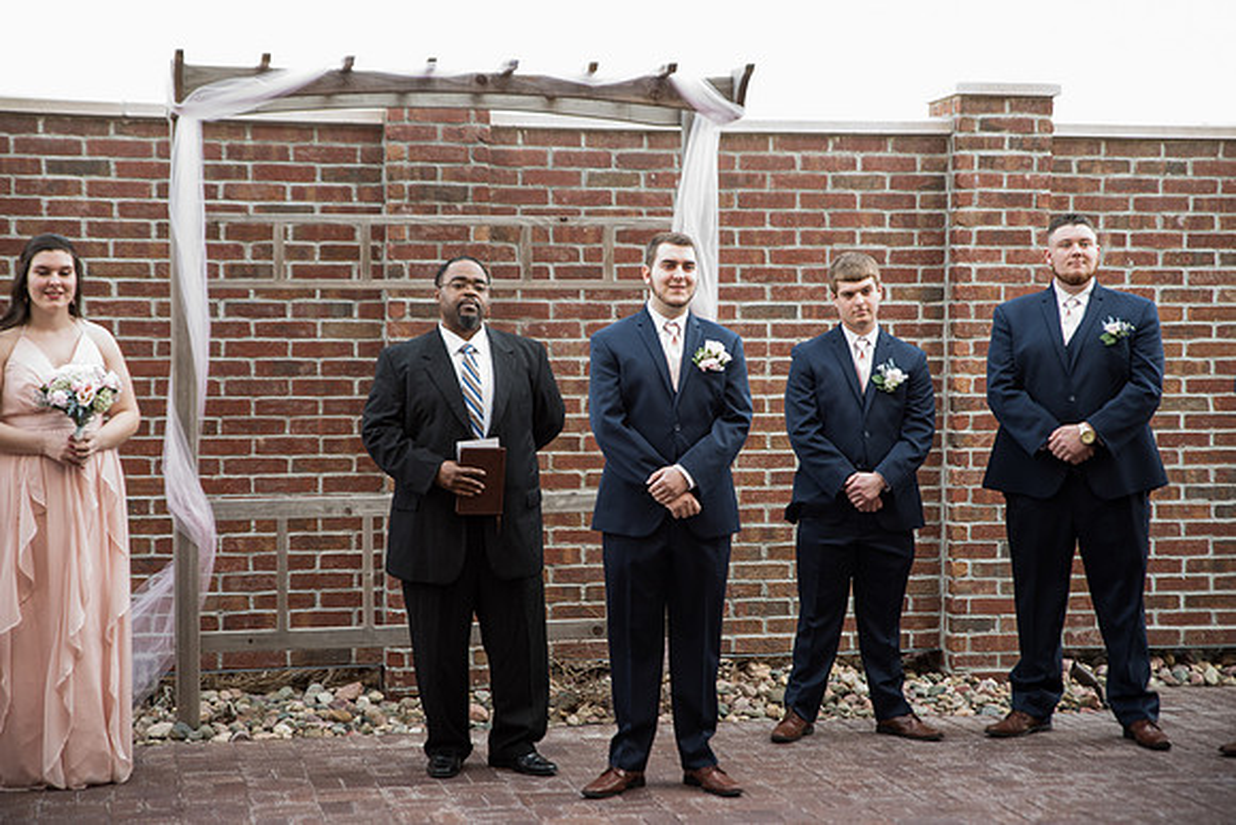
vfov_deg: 19.5
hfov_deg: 28.8
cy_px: 412
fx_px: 2404
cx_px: 618
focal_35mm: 70
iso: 500
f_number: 2.8
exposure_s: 1/200
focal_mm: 70
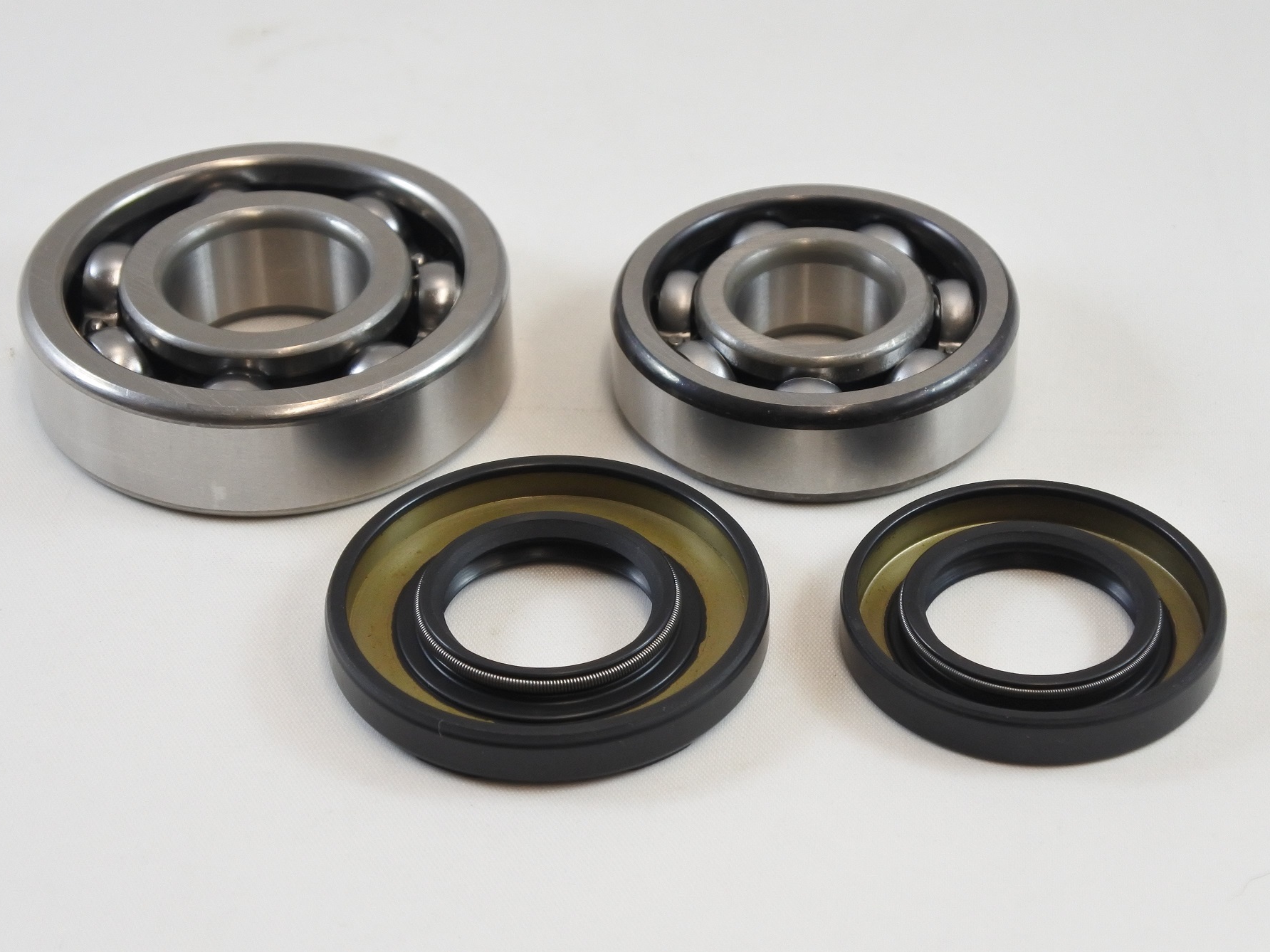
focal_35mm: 67
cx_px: 641
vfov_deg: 21.9
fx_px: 2458
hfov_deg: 29.0
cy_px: 477
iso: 500
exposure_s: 1/125
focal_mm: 22.7
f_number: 5
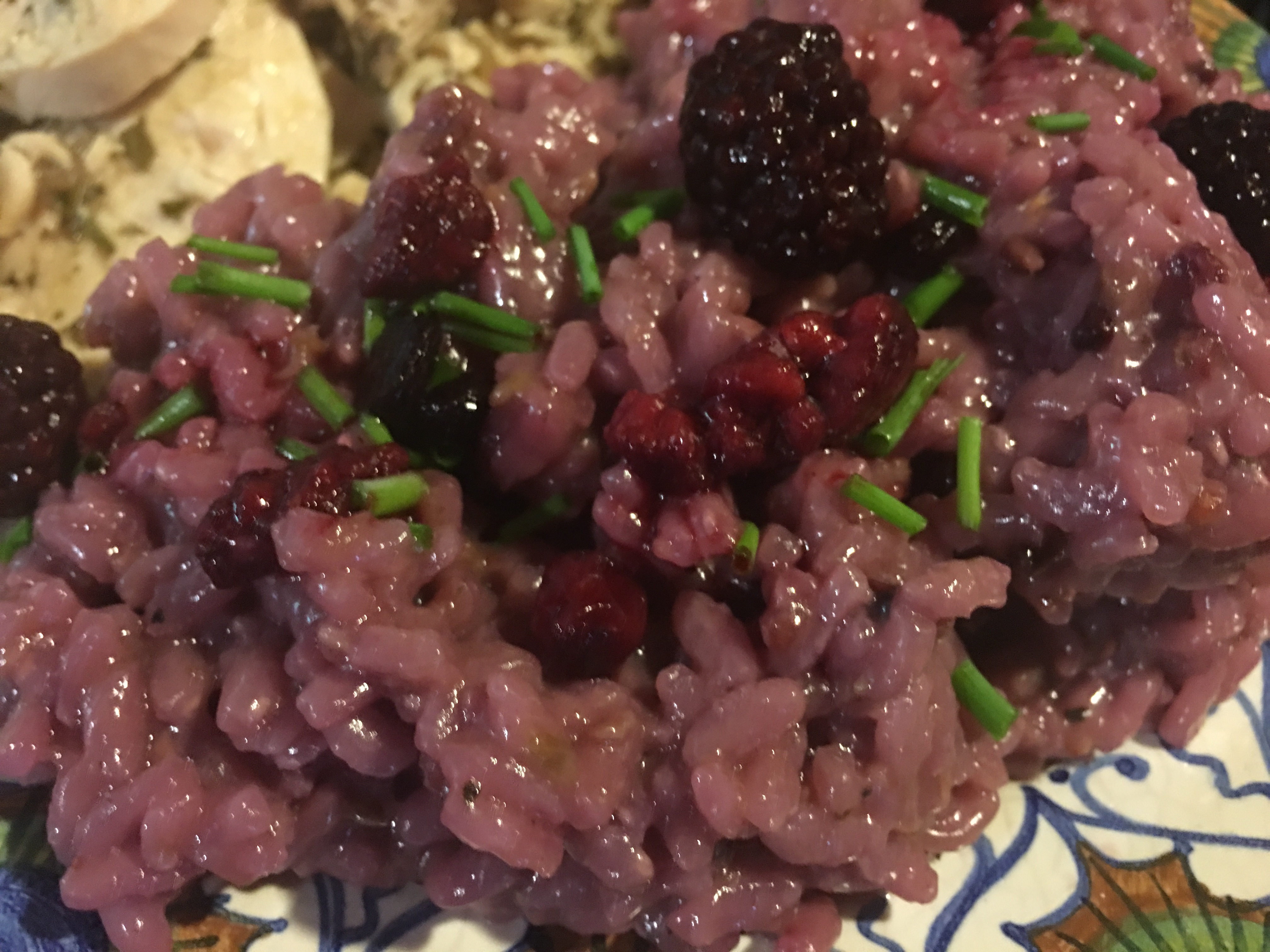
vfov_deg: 48.2
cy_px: 476
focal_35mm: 29
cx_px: 635
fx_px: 1064
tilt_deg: -52.7
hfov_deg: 61.7
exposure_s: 1/4
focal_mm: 4.15
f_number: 2.2
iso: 100
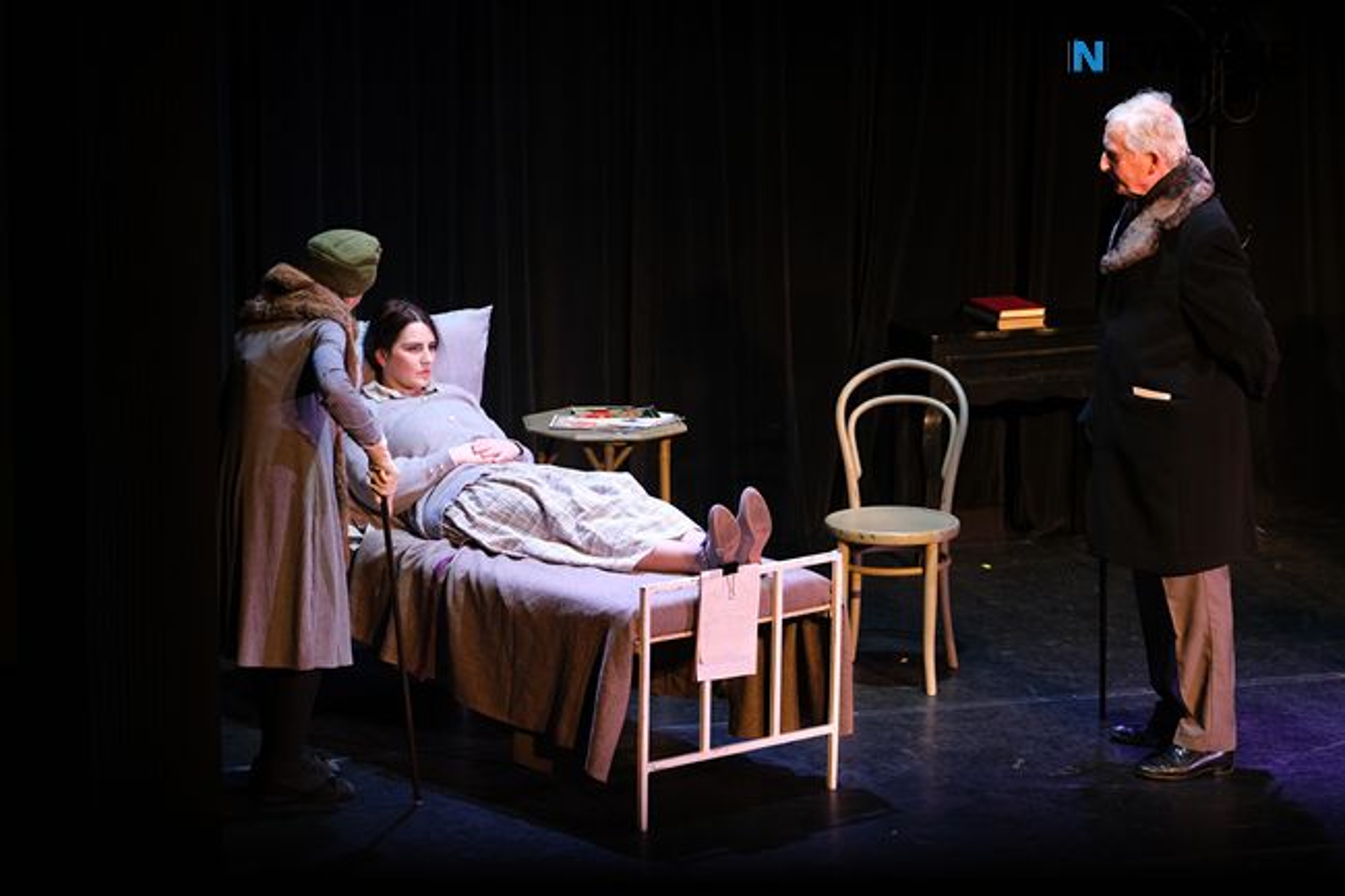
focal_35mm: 116
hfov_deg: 17.6
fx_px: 4333
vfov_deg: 11.8
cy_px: 448
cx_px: 672
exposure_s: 1/125
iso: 1000
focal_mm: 77.3
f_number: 2.8
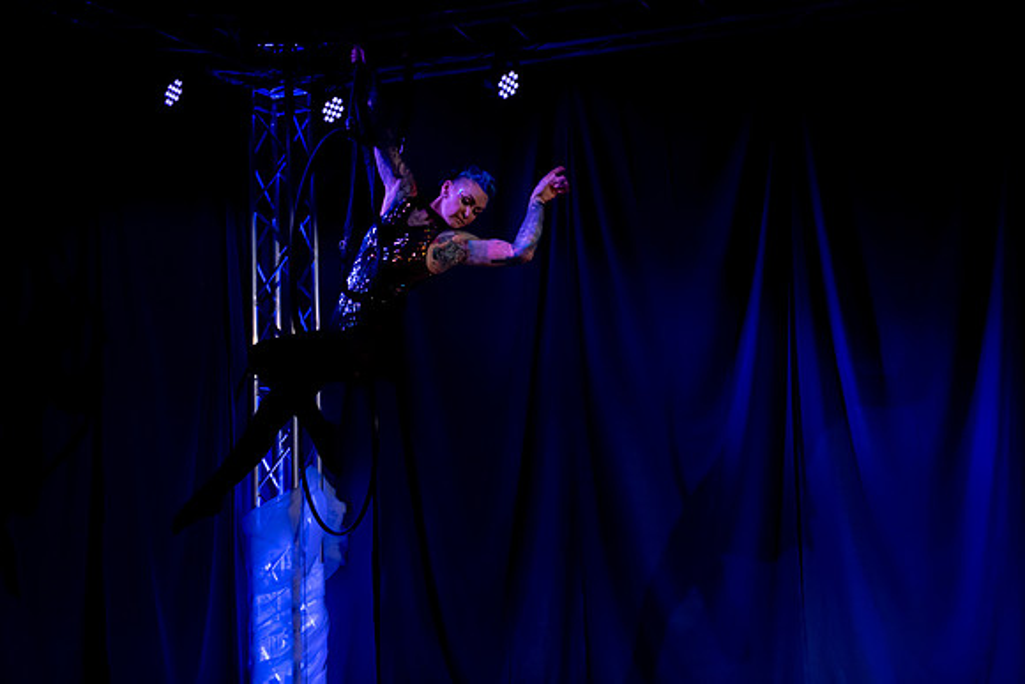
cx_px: 511
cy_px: 334
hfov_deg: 29.7
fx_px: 1934
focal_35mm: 68
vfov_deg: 20.1
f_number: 2.8
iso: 3200
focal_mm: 56
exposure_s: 1/160
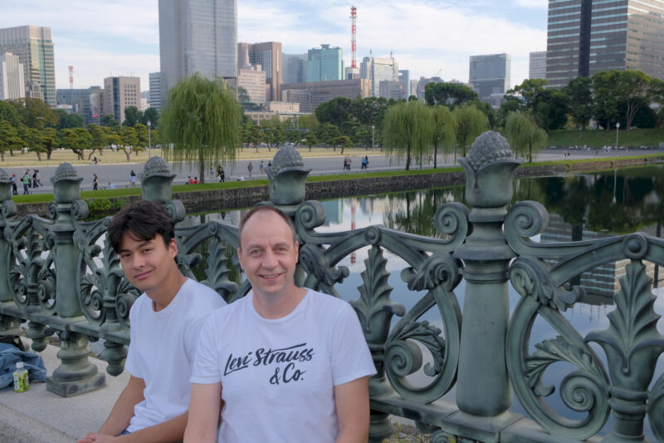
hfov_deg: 54.4
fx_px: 645
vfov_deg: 37.8
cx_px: 332
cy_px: 222
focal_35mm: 35
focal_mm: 23.3
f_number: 8
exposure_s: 1/125
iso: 500
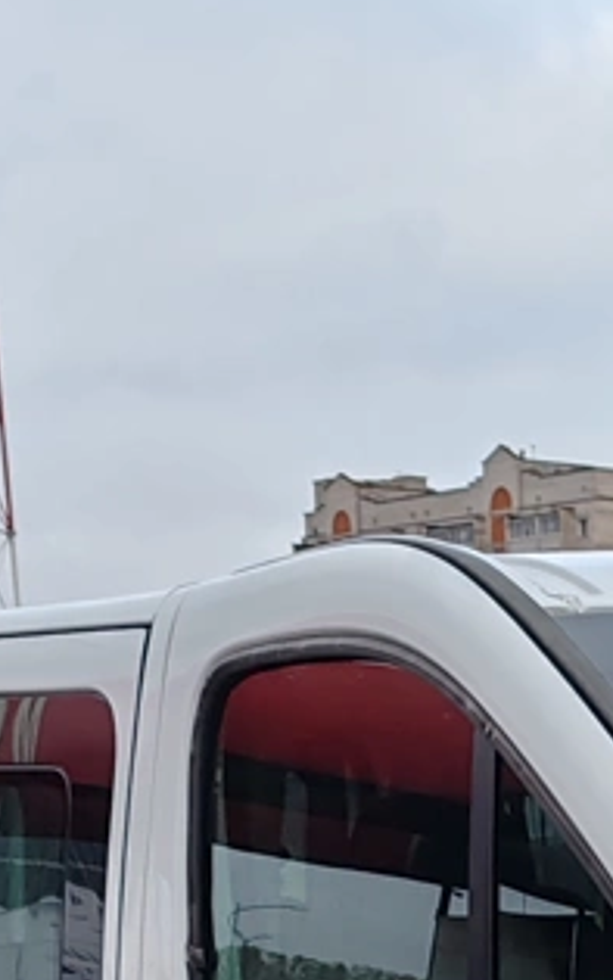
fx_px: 2912
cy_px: 1730
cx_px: 697
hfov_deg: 11.8
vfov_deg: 16.3
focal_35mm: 109
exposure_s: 1/110
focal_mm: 6.12
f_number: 1.9
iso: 50
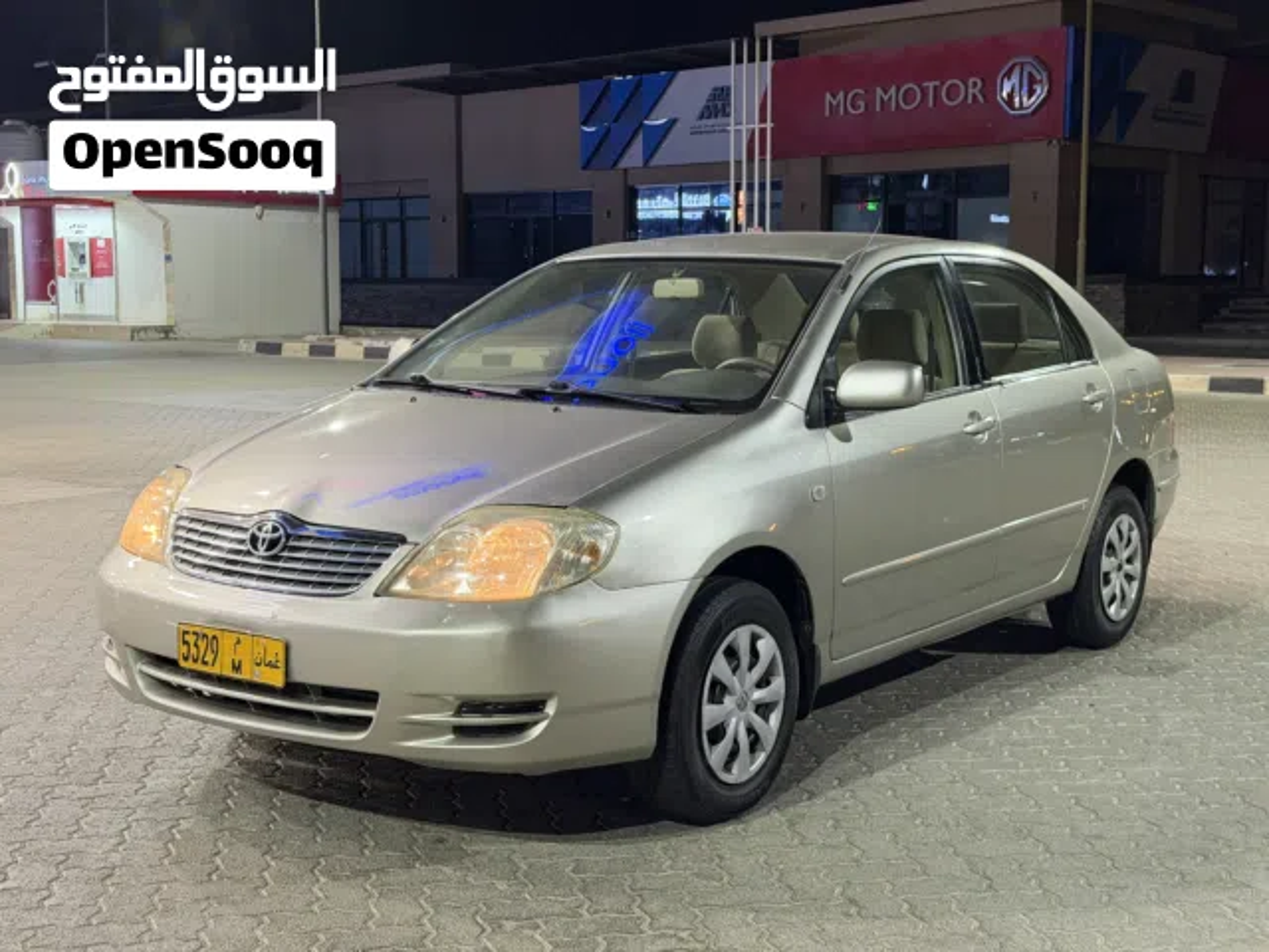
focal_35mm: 48
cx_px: 634
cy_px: 476
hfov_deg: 39.7
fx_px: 1760
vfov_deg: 30.3
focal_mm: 6.76
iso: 200
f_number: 1.78
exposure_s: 1/33
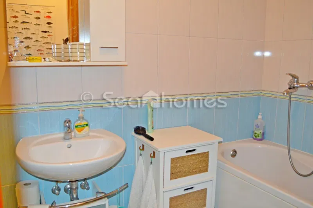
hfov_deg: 57.3
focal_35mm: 33
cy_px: 104
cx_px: 156
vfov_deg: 39.9
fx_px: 287
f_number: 3.8
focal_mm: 22
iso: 1000
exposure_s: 1/60
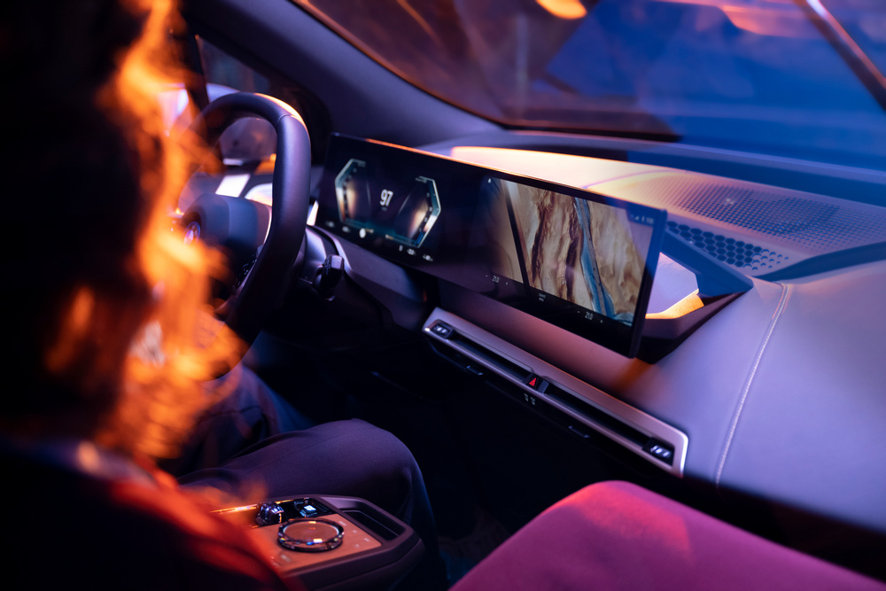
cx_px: 443
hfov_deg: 38.9
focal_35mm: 51
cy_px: 296
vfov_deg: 26.5
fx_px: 1255
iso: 1000
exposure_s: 1/50
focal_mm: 51
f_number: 2.8
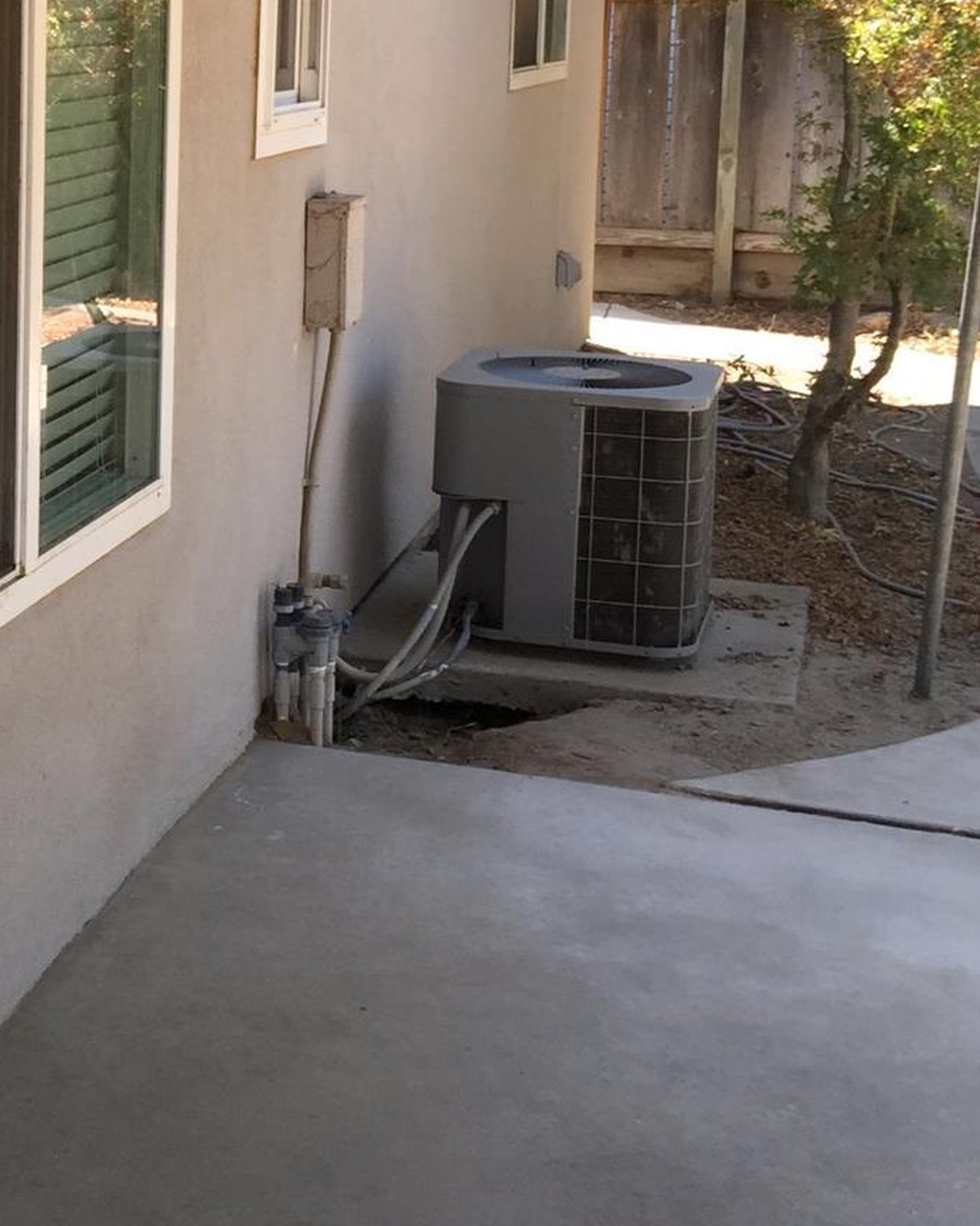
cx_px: -80
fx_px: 2394
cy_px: 346
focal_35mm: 66
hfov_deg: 22.0
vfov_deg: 28.4
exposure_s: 1/335
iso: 32
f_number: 2.2
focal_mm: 4.15
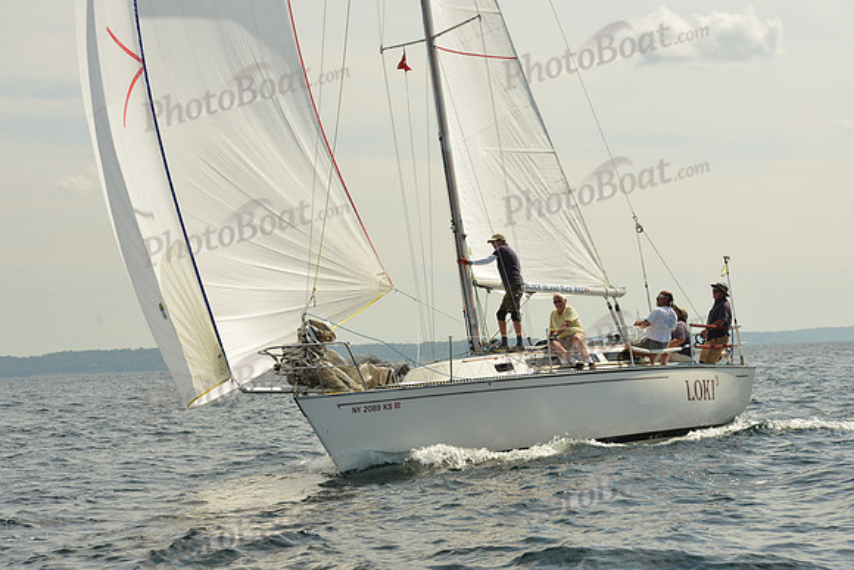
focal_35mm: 92
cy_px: 285
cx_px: 427
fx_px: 2183
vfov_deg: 14.9
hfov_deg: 22.1
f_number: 9
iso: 320
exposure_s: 1/1250
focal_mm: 92
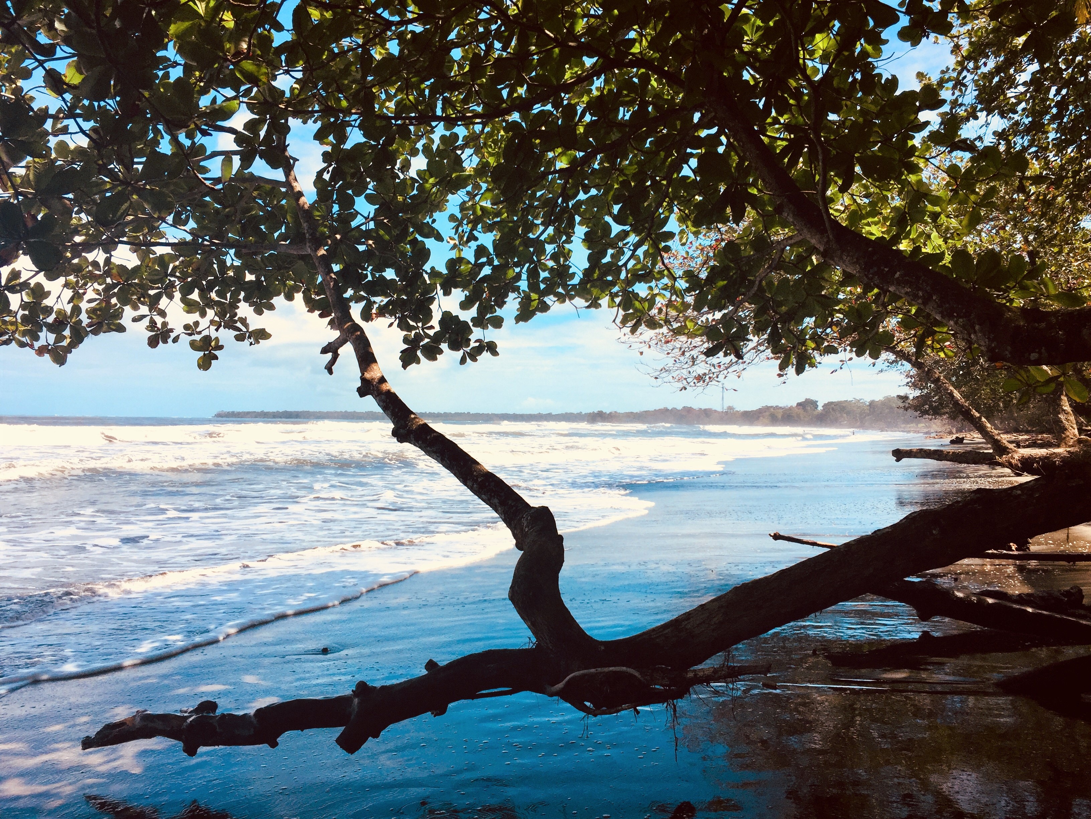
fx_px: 914
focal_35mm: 29
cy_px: 410
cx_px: 546
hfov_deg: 61.7
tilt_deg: +2.1
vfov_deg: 48.2
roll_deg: -2.0
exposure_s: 1/2825
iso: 32
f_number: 2.2
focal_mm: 4.15
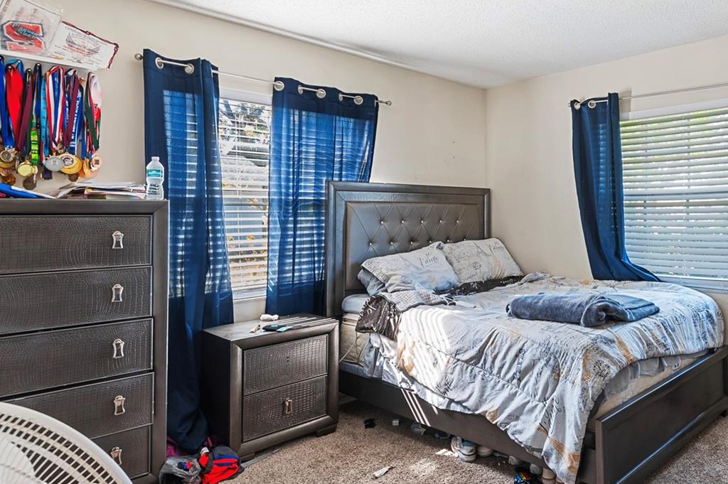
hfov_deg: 68.5
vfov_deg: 51.0
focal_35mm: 25
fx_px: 505
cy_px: 200
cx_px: 512
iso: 100
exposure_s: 1/1.67
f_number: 9
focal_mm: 16
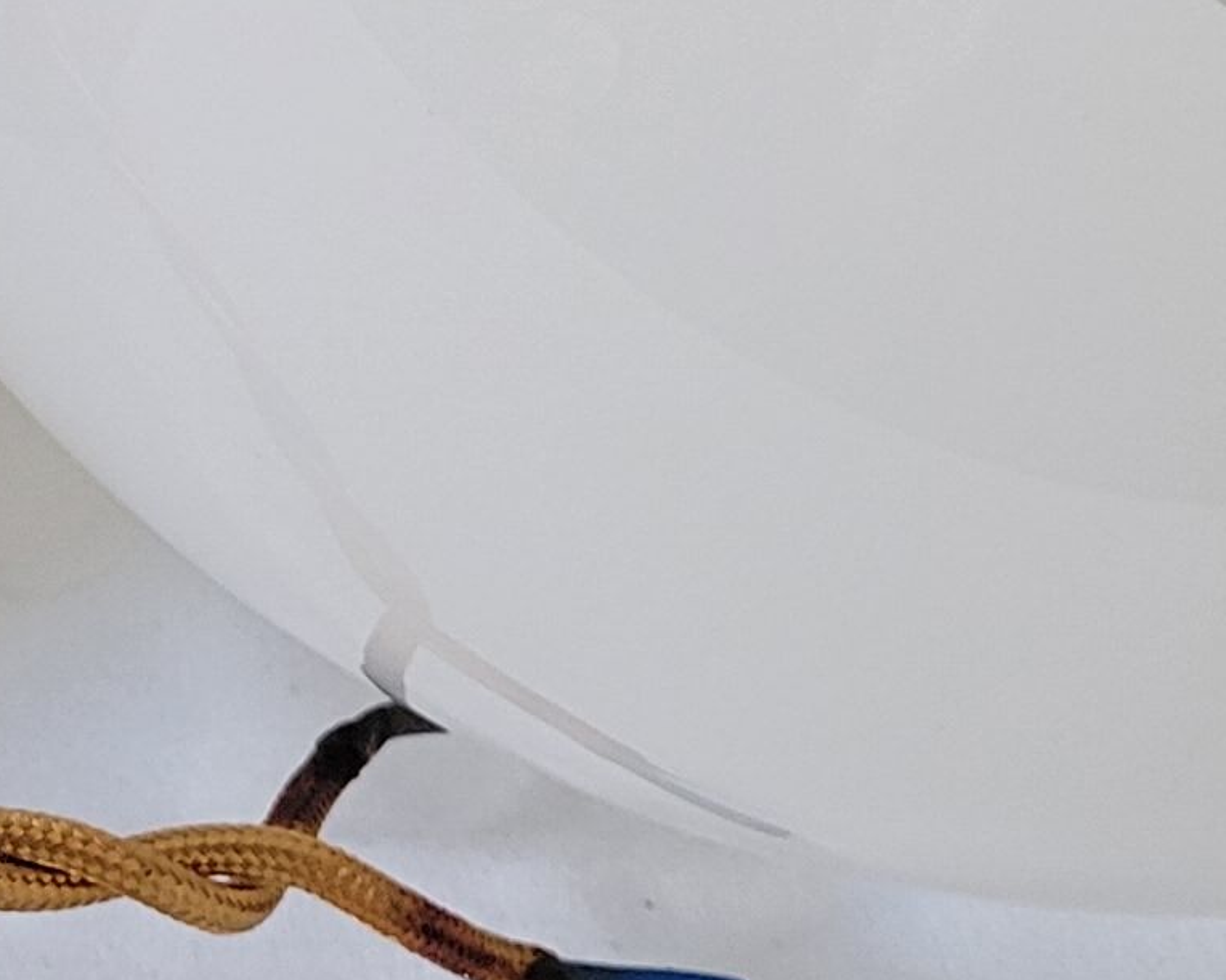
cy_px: -439
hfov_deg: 14.0
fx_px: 4862
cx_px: -148
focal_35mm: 134
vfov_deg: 11.1
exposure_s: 1/100
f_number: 1.8
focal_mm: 5.4
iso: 320
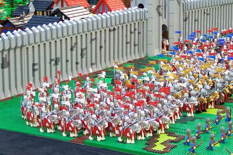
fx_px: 738
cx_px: 165
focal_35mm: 114
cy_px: 57
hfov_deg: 17.9
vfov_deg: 12.0
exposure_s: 1/4
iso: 80
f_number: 3.2
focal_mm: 11.1
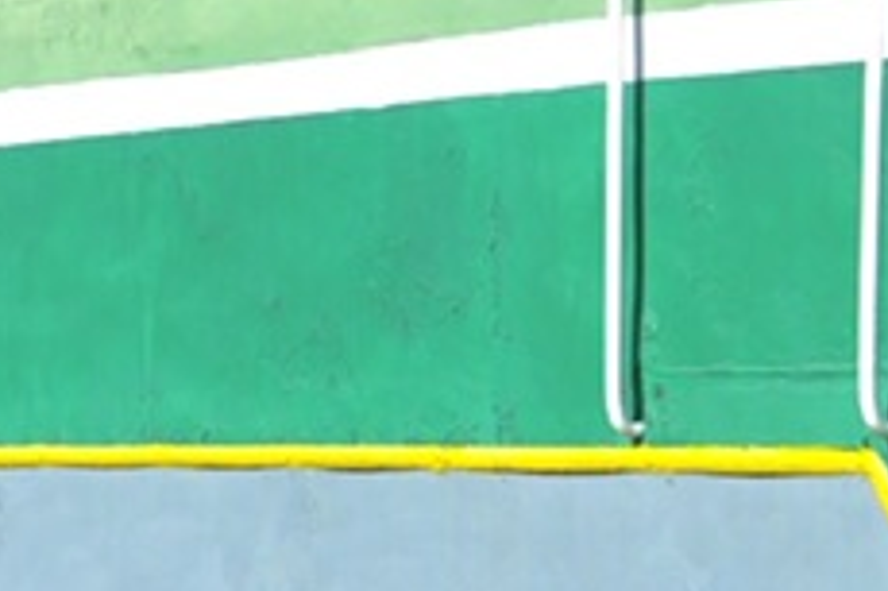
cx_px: 656
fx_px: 5146
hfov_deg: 9.8
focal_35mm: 209
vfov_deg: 6.6
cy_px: 85
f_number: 6.3
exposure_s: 1/1600
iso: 400
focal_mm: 25
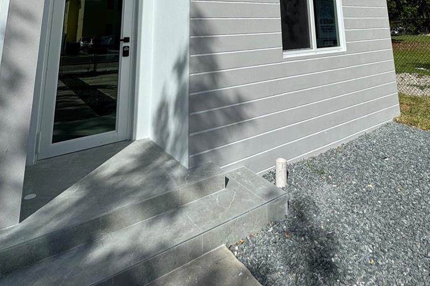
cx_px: 249
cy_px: -34
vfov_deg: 40.5
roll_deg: +1.7
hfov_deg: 71.1
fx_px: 299
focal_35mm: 25
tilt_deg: +13.4
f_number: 2.2
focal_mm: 2.22
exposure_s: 1/5650
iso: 40
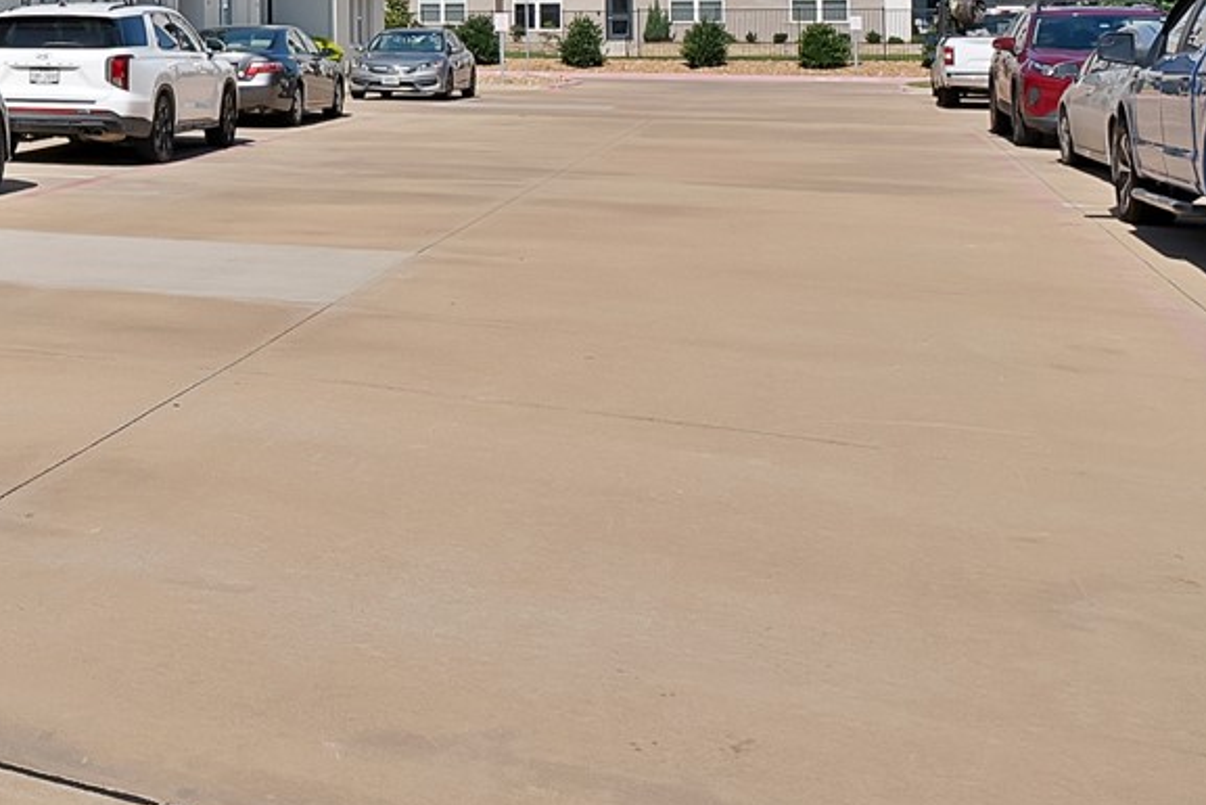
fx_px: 1742
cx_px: -418
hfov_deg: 29.5
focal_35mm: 52
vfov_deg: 24.5
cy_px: -49
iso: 640
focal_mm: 15
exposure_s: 1/400
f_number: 9
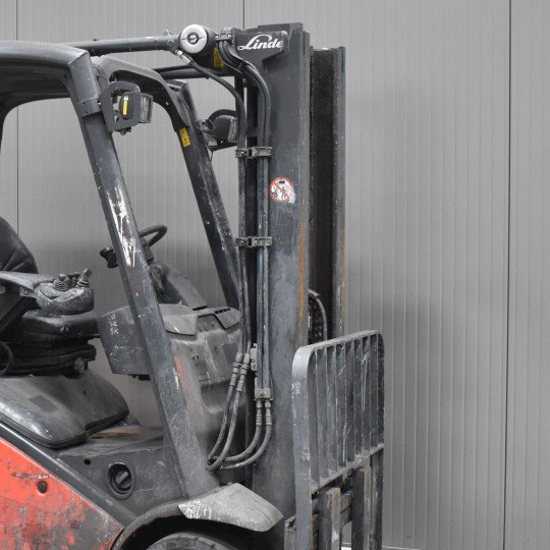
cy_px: 316
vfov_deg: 25.3
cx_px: 114
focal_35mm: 68
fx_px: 1222
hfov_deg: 25.0
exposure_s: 1/50
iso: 1600
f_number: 4.5
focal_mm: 24
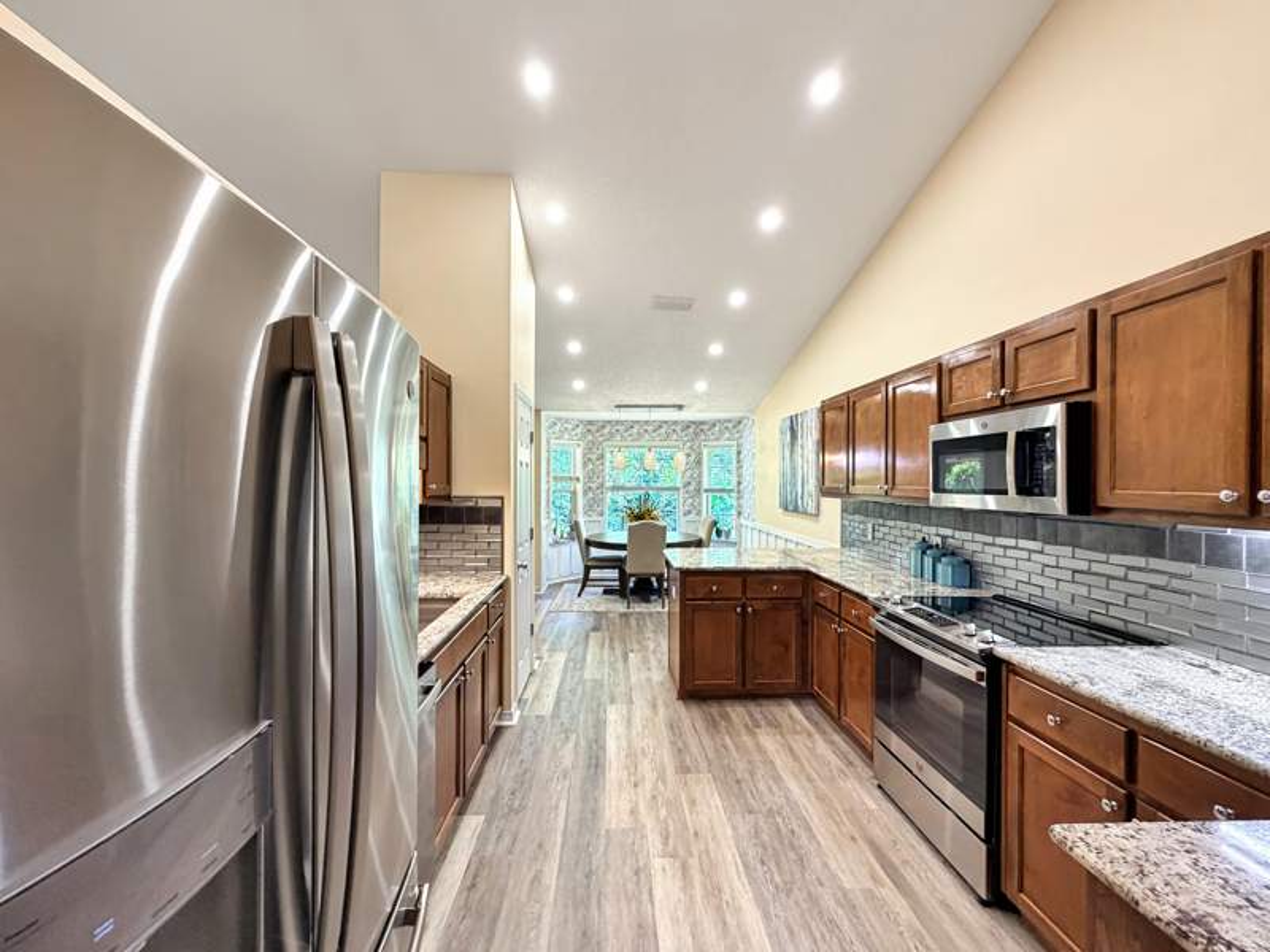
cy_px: 476
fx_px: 514
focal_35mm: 14
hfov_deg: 102.1
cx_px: 635
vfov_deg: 85.7
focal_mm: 2.22
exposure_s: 1/60
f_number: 2.2
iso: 200
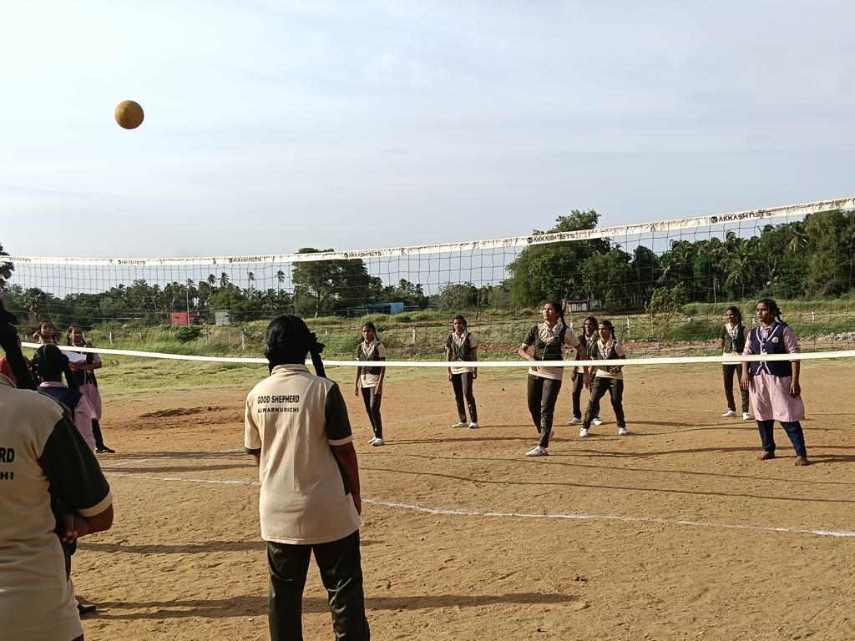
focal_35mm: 39
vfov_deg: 36.8
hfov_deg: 47.9
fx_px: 963
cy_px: 320
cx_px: 428
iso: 64
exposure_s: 1/571
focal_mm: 3.98
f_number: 1.8
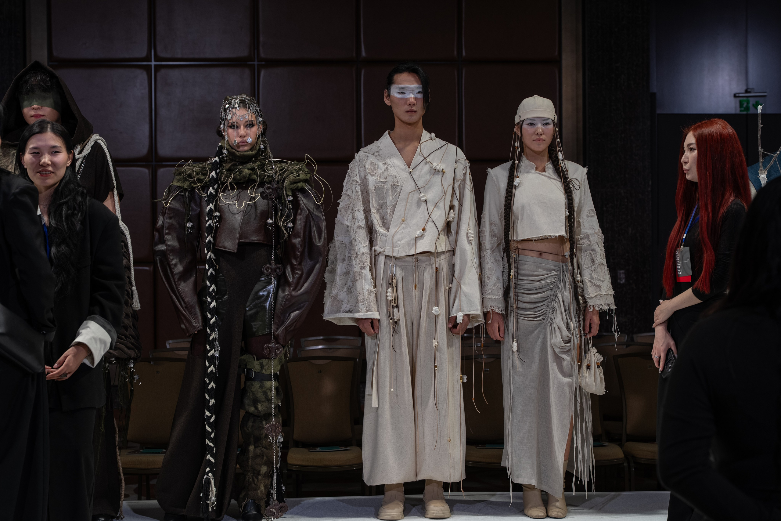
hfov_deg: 29.7
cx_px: 390
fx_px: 1475
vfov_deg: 20.0
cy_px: 260
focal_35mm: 68
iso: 200
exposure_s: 1/125
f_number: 4.5
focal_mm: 68
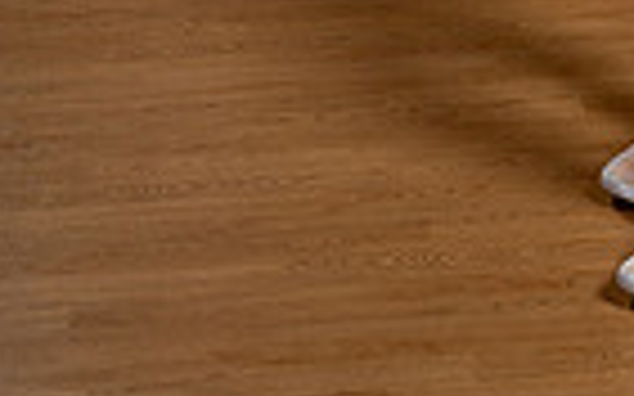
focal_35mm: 137
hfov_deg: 15.1
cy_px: -513
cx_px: 594
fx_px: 2366
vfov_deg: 8.8
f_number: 8
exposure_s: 1/250
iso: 100
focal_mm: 42
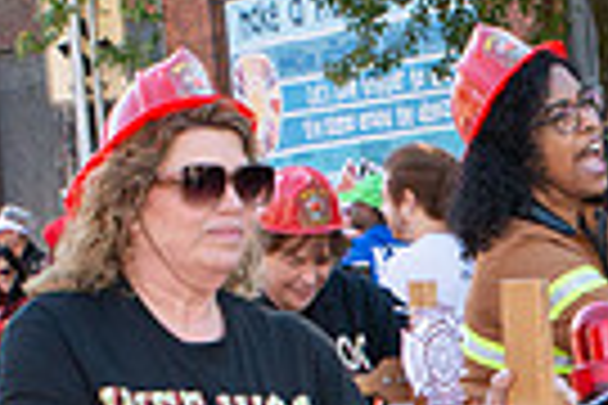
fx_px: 3411
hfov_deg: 9.9
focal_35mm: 202
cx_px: 861
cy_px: 678
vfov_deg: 6.7
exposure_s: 1/200
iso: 640
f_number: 8
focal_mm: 32
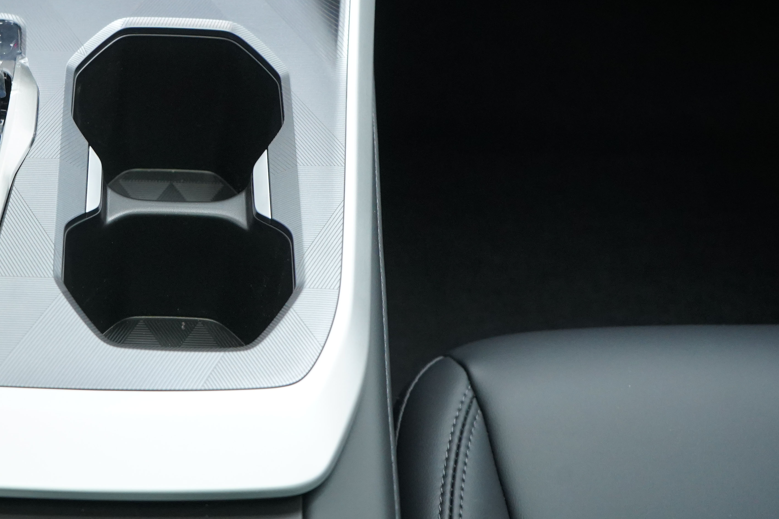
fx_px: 1601
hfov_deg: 26.8
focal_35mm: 74
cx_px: 145
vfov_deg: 18.2
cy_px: 63
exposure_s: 1/40
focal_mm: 42
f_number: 5.6
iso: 2500
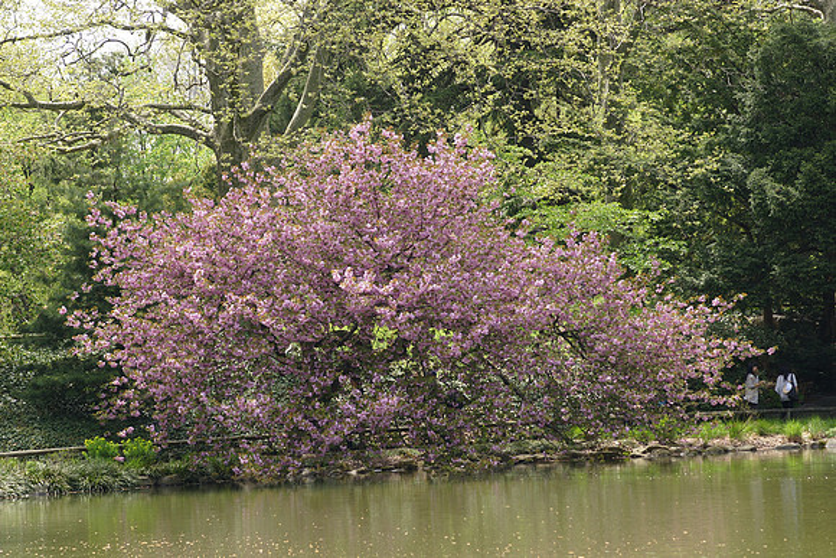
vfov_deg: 9.2
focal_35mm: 150
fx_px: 3484
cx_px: 418
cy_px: 279
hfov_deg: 13.7
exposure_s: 1/200
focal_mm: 100
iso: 200
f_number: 5.6
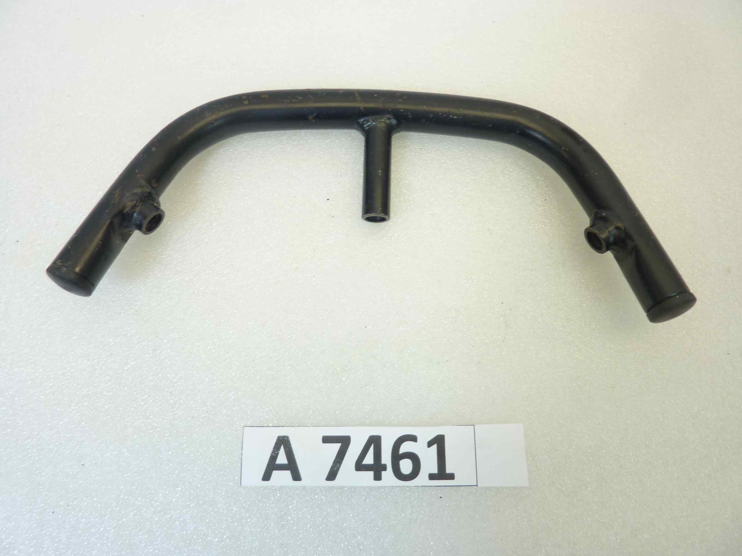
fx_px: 536
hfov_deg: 69.4
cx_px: 371
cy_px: 278
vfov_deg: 54.9
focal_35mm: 25
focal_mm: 4.1
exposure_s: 1/25
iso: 80
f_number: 3.3
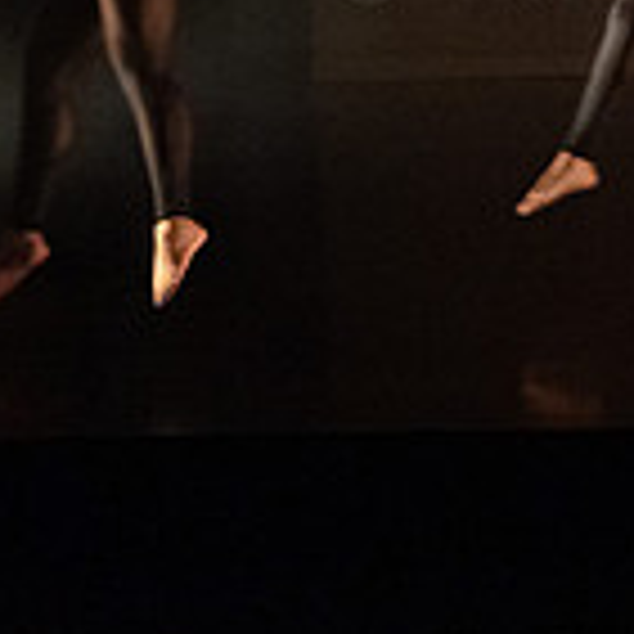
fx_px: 5035
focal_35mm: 243
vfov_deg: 7.2
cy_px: -50
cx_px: 844
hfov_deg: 7.1
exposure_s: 1/320
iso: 4000
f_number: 3.2
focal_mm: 60
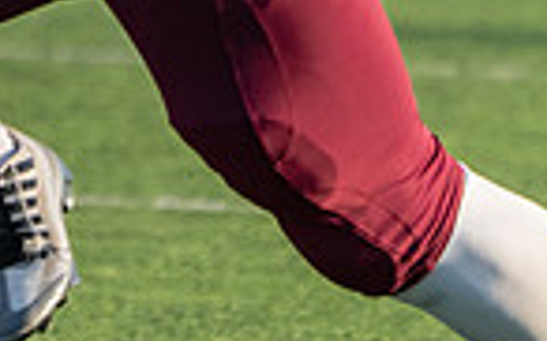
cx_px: -142
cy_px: -247
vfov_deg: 0.7
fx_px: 26455
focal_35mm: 1776
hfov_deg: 1.2
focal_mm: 300
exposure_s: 1/1250
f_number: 5.6
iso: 640
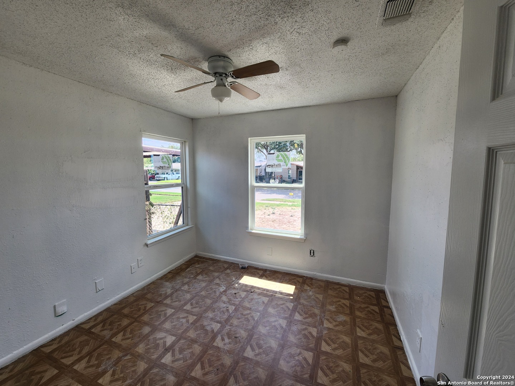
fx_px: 193
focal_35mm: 13
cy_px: 193
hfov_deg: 106.2
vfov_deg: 89.9
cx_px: 258
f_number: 2.2
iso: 50
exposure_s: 1/120
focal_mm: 2.2
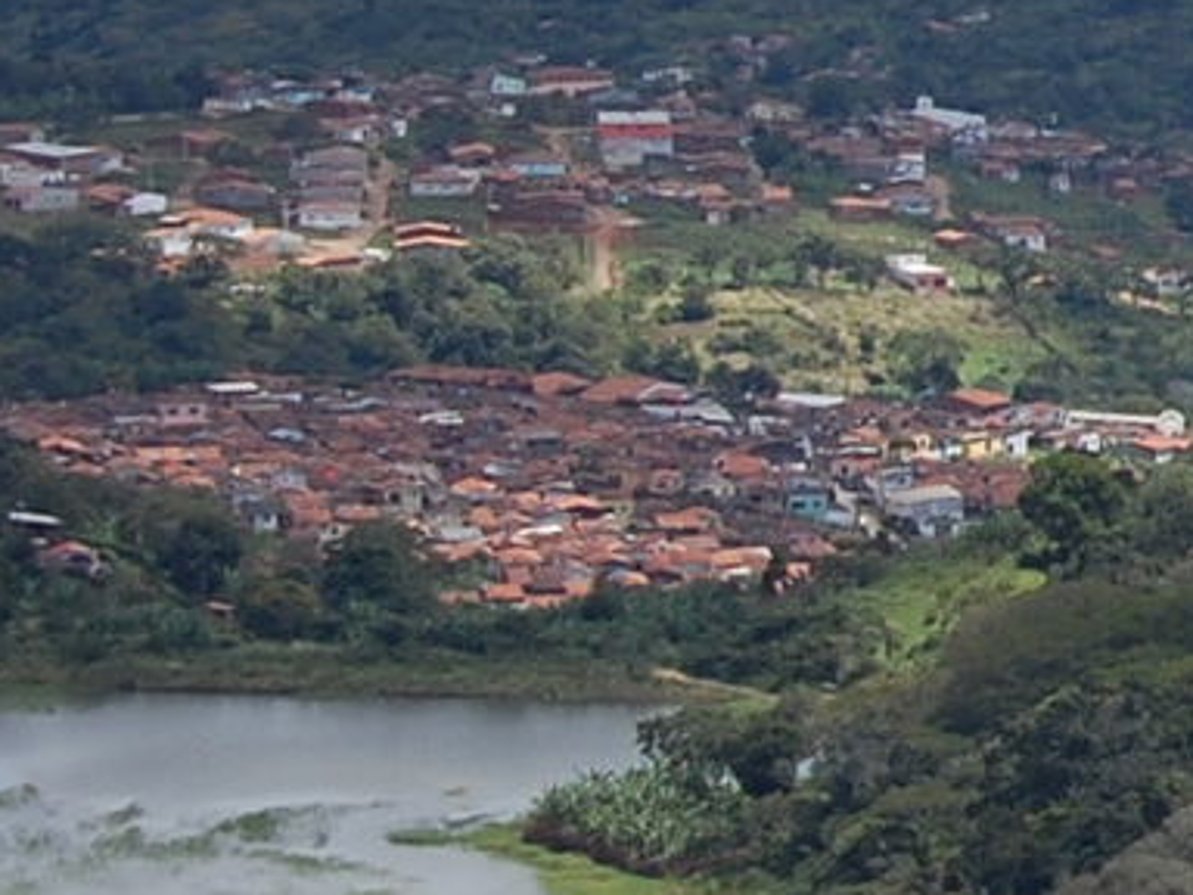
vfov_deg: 5.1
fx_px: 9926
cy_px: -98
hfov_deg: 6.6
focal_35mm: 288
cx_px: 2526
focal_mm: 40
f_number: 9
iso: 200
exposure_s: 1/320
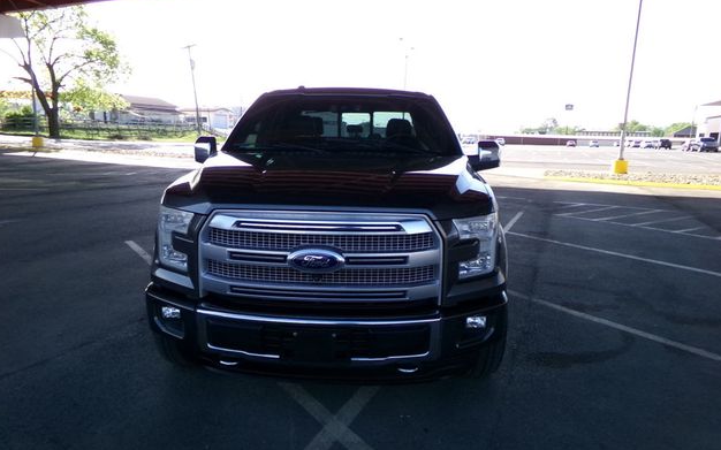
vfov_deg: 47.6
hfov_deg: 70.4
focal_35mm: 26
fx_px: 511
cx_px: 359
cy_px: 231
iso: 238
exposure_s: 1/60
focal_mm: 4.3
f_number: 11.07
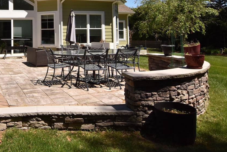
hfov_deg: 54.9
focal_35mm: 31
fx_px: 196
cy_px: 26
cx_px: 37
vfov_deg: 40.3
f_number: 16
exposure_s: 1/1000
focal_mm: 12
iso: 800
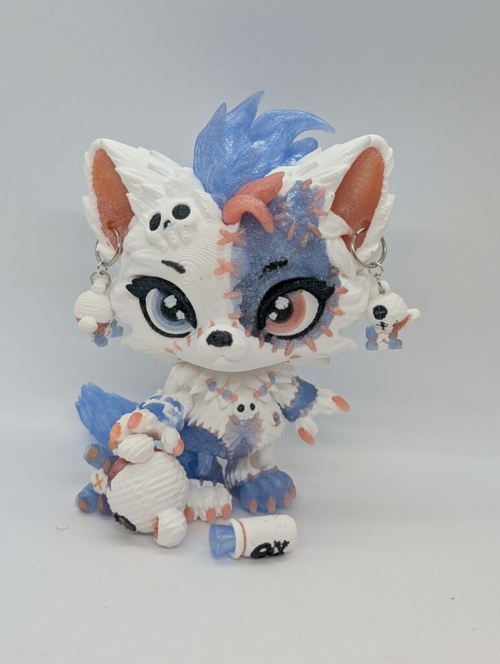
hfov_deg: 29.7
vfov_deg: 38.9
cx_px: 250
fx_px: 941
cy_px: 332
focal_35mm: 49
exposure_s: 1/120
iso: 43
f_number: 1.68
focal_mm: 6.9
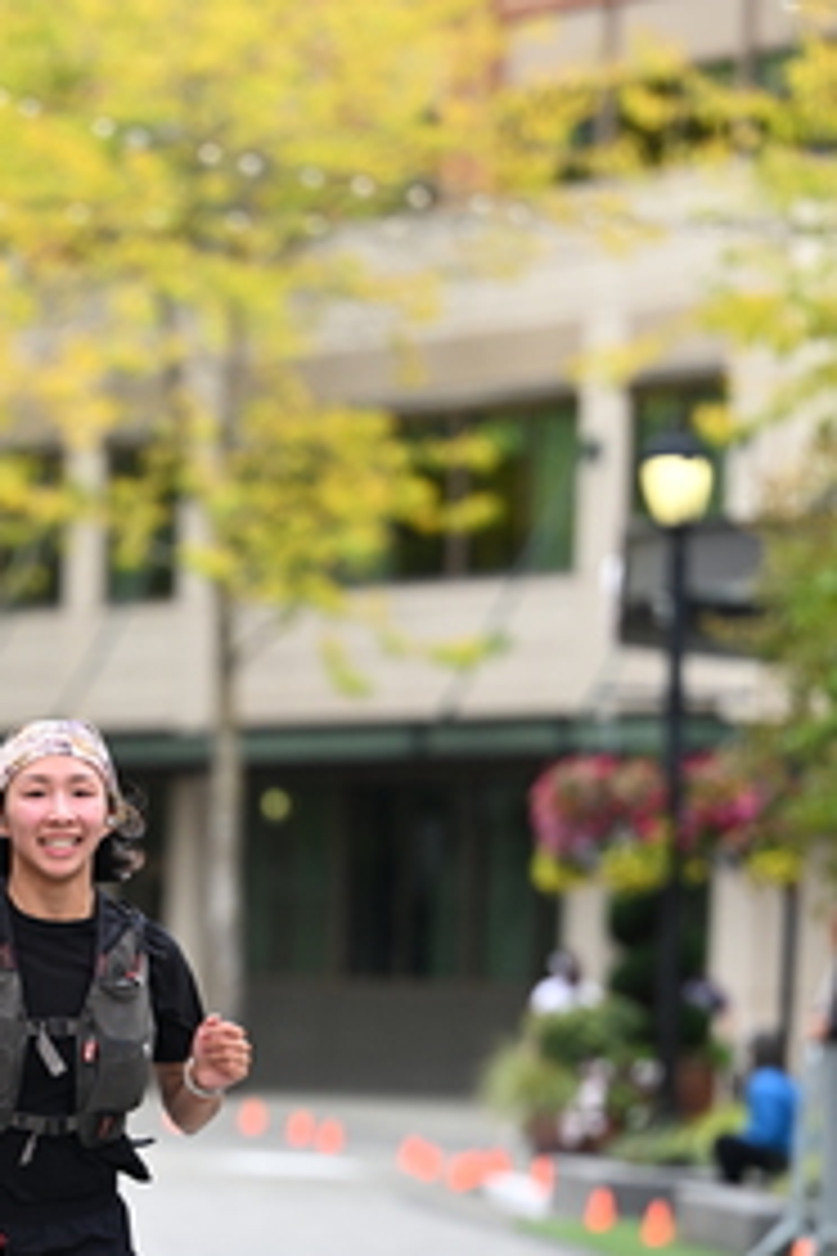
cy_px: 878
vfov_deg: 8.0
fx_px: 8927
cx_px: 52
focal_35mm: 256
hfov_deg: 5.4
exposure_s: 1/2000
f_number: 2.8
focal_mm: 130
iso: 640
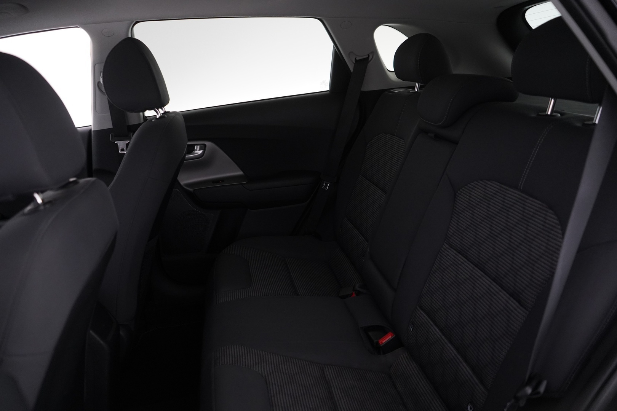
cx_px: 308
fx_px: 480
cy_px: 206
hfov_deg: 65.5
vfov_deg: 46.4
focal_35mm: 28
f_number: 3.5
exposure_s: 1/60
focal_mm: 28
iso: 4000
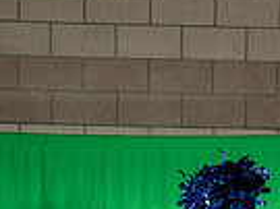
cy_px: 435
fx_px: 1010
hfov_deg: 15.8
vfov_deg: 10.7
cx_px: 176
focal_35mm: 125
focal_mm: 39
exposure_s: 1/250
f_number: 5
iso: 160
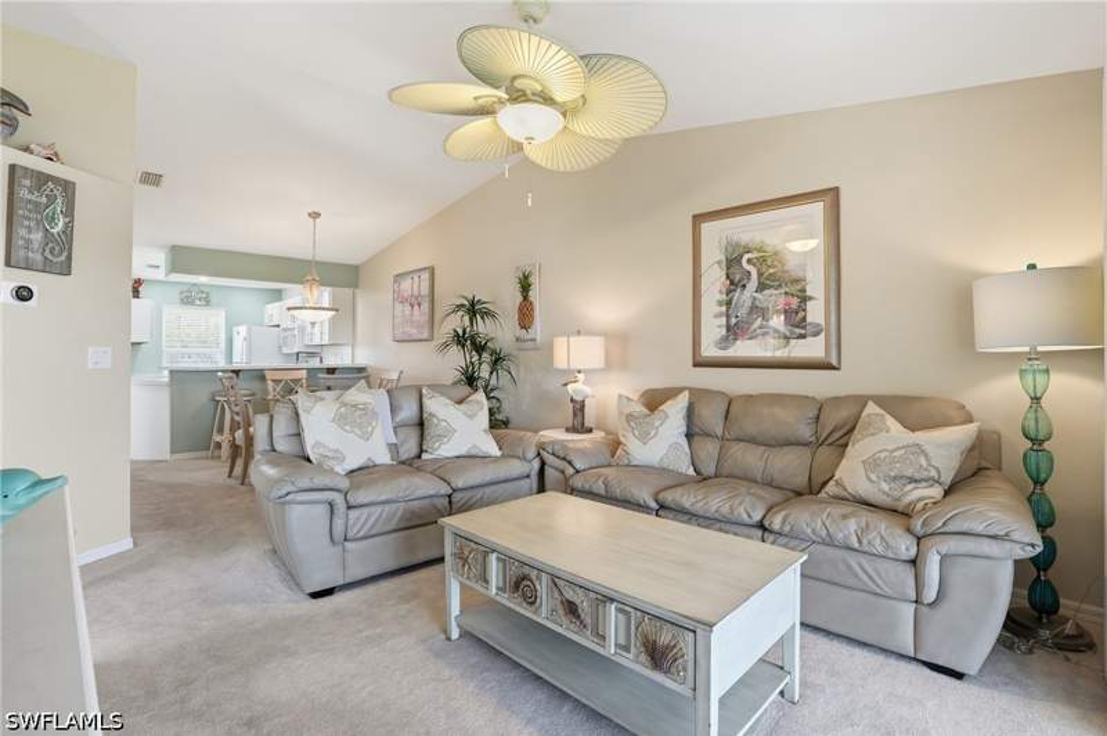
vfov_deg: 73.6
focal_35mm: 16
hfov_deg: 96.8
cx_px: 554
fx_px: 492
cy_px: 368
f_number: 9
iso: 200
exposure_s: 1/30
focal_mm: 16
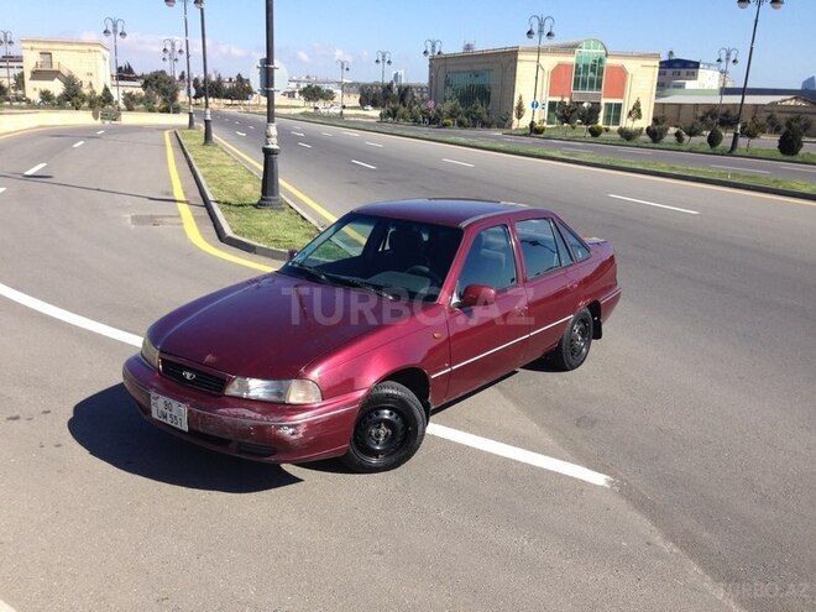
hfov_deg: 55.4
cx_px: 408
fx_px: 778
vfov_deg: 42.9
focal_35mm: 33
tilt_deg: -16.9
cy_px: 306
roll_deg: -2.1
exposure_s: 1/1355
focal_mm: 4.12
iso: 50
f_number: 2.4
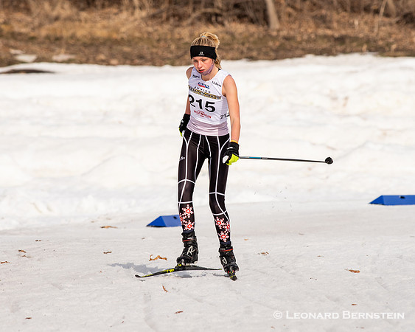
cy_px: 172
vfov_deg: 2.9
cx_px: 201
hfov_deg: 3.7
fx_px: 6445
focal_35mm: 525
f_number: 7.1
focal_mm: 300
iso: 400
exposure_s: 1/2000
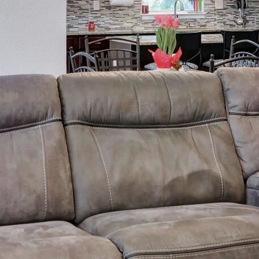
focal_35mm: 89
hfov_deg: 19.5
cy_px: 1
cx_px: 157
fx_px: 753
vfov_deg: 19.0
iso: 400
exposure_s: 1/60
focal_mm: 11
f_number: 8
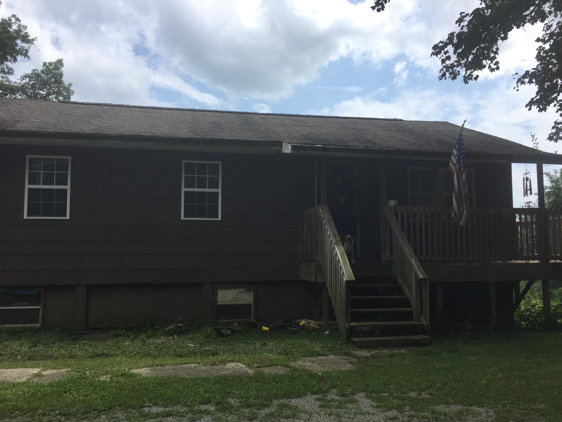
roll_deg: -0.5
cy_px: 211
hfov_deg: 61.7
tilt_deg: +4.8
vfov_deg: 48.2
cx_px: 281
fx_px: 471
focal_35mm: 29
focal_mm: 4.15
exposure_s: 1/1980
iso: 32
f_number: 2.2
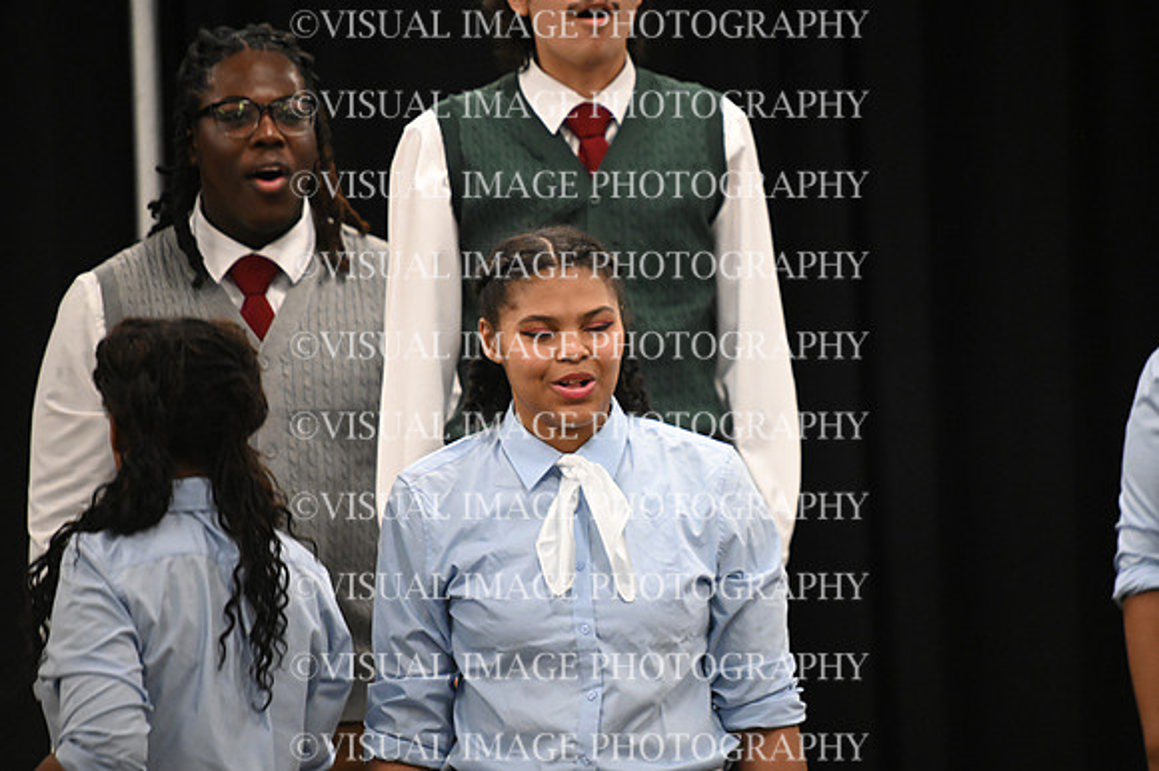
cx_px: 580
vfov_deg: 2.7
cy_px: 386
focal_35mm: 500
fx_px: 16087
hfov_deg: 4.1
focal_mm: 500
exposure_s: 1/250
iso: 10000
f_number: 6.3
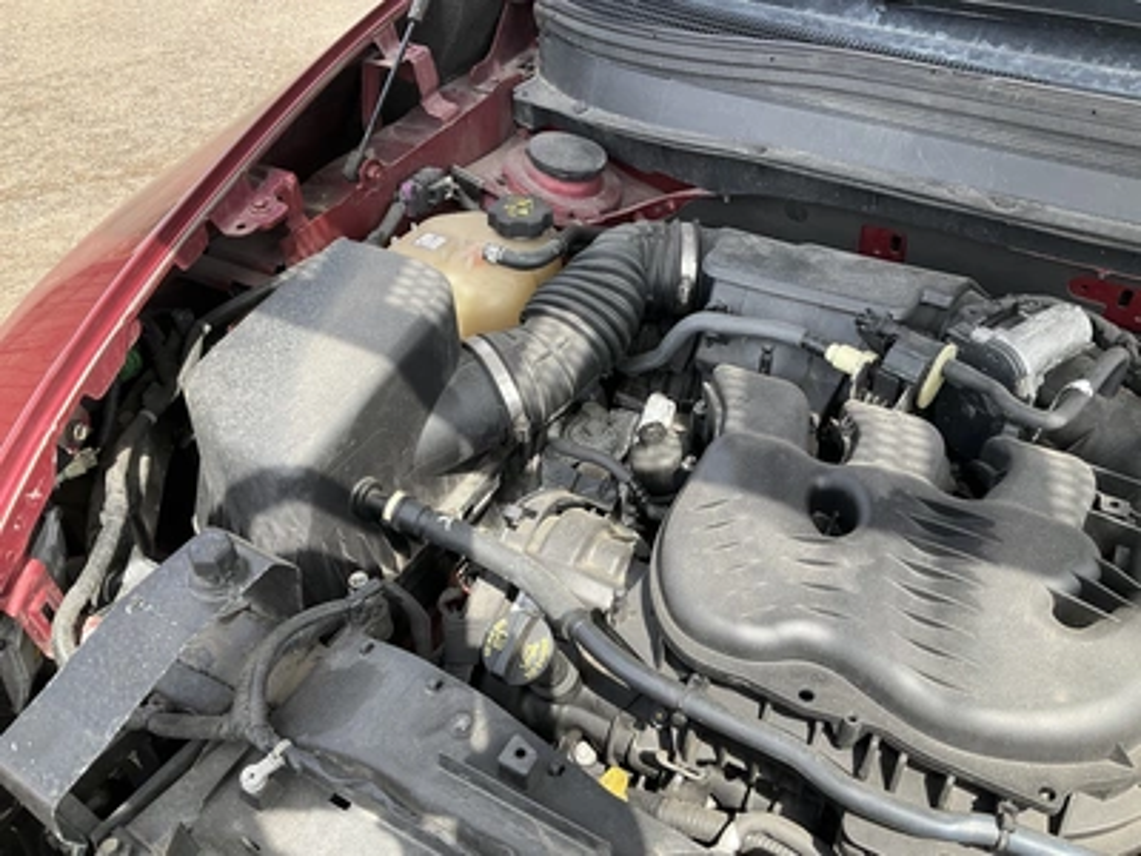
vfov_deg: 48.2
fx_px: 956
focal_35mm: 29
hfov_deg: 61.7
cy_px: 428
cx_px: 570
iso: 25
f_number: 1.8
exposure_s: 1/273
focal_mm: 3
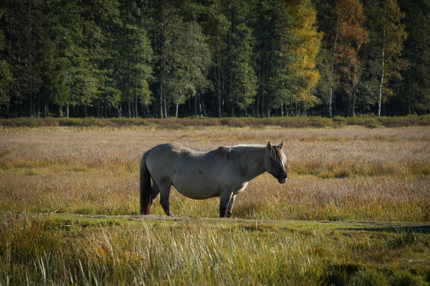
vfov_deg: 4.5
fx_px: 3619
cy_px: 143
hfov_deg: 6.8
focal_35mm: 303
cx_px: 215
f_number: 10
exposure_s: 1/640
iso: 640
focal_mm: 202
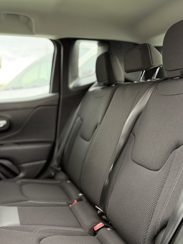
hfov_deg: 37.7
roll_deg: +0.4
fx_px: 268
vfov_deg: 48.0
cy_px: 167
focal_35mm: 38
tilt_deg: -13.6
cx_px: 86
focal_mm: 6.76
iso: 250
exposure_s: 1/60
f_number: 1.78
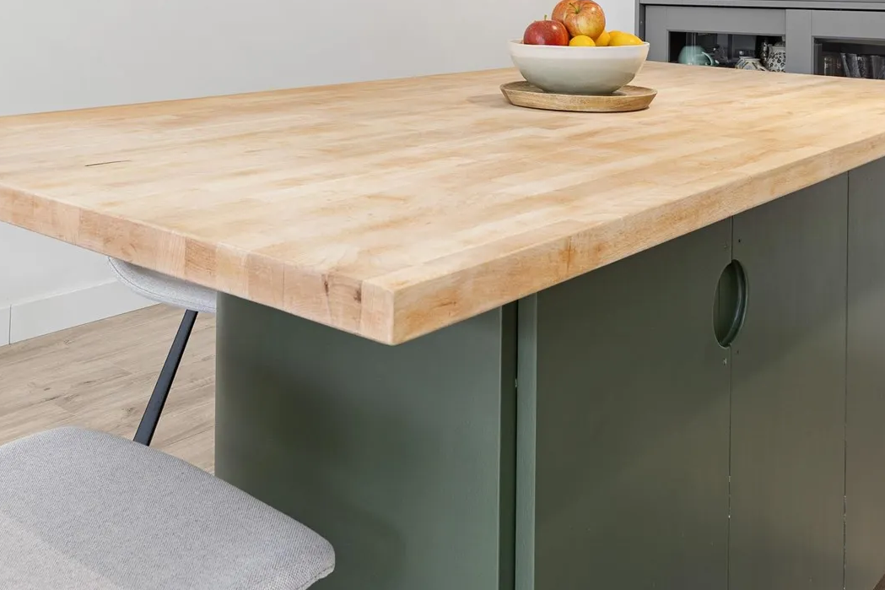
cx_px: 387
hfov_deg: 47.3
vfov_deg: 30.1
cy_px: -18
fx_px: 1008
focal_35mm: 41
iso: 320
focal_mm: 14
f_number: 8
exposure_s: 1/20
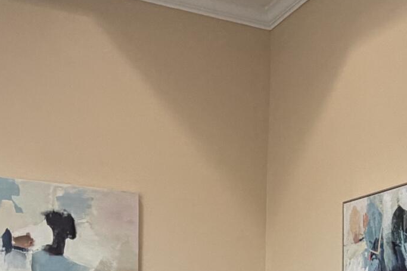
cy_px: 406
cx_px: 223
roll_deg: -1.3
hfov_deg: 31.4
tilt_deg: -4.0
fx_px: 723
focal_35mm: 64
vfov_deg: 18.7
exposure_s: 1/120
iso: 200
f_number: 2.2
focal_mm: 2.22
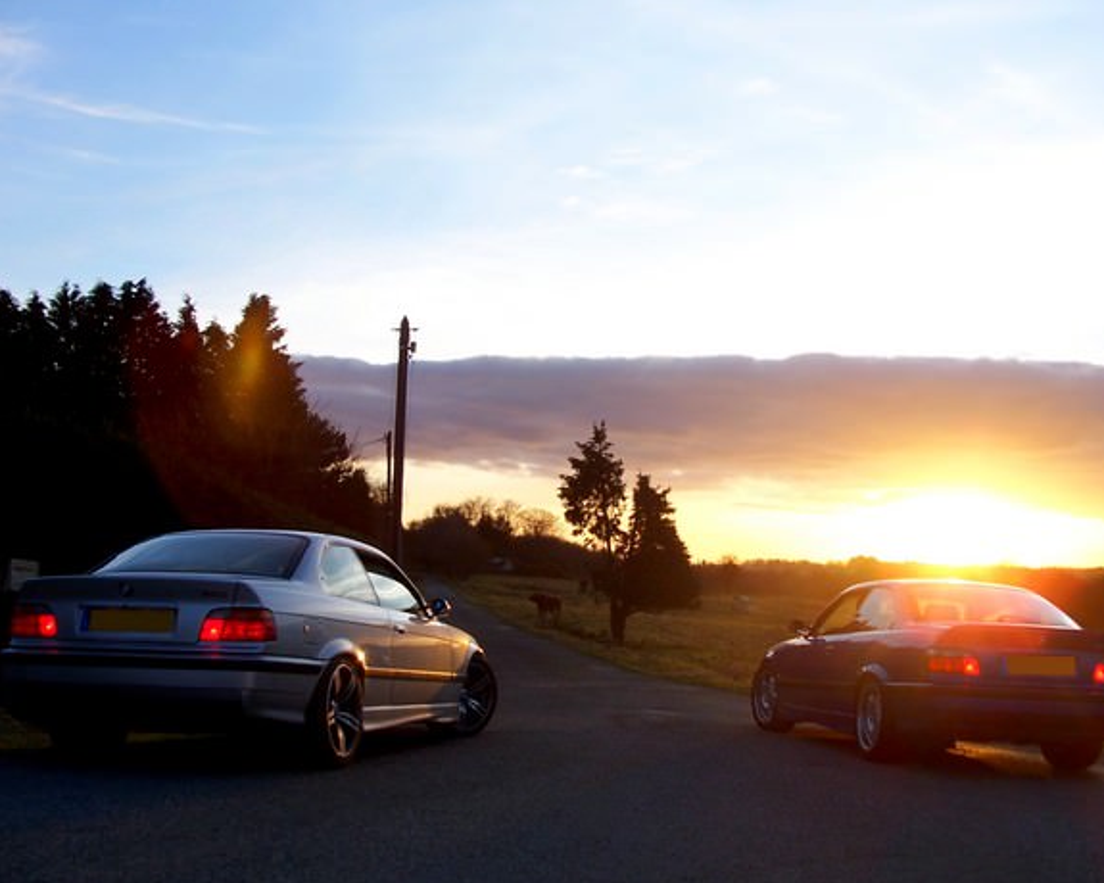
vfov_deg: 39.2
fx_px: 1242
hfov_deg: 47.9
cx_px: 580
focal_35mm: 38
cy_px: 442
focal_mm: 6
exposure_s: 1/250
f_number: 2.8
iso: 80
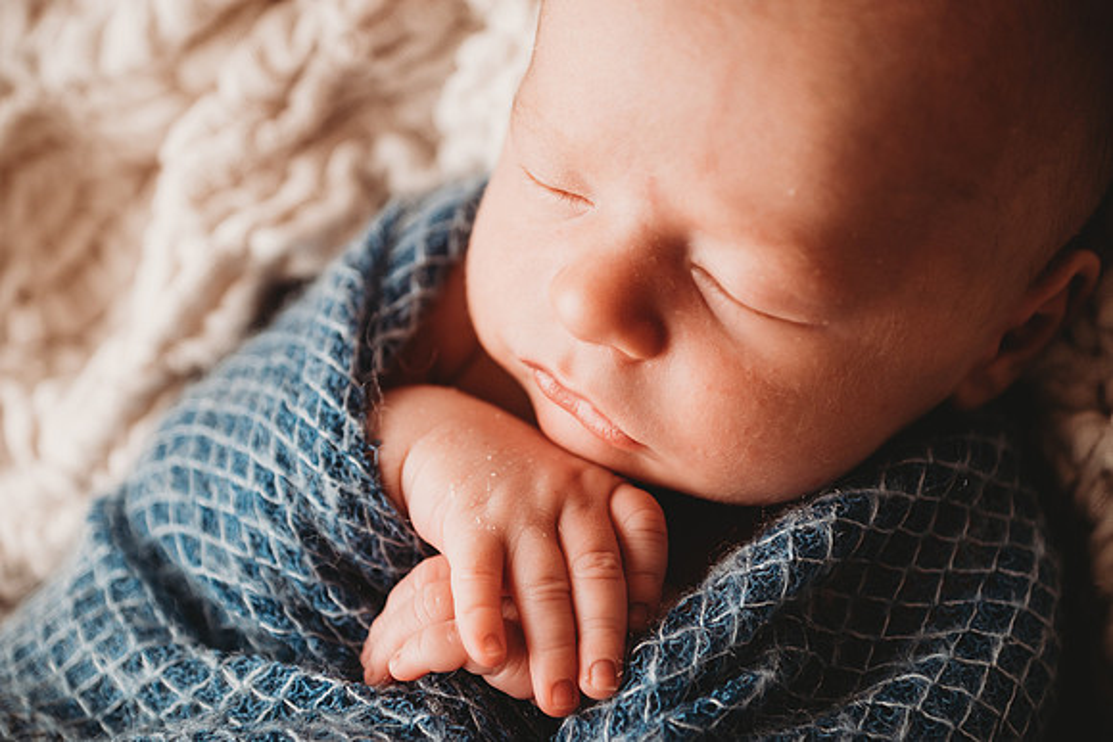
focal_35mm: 100
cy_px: 371
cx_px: 556
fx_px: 3092
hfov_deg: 20.4
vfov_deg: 13.7
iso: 100
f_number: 4
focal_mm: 100
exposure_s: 1/160
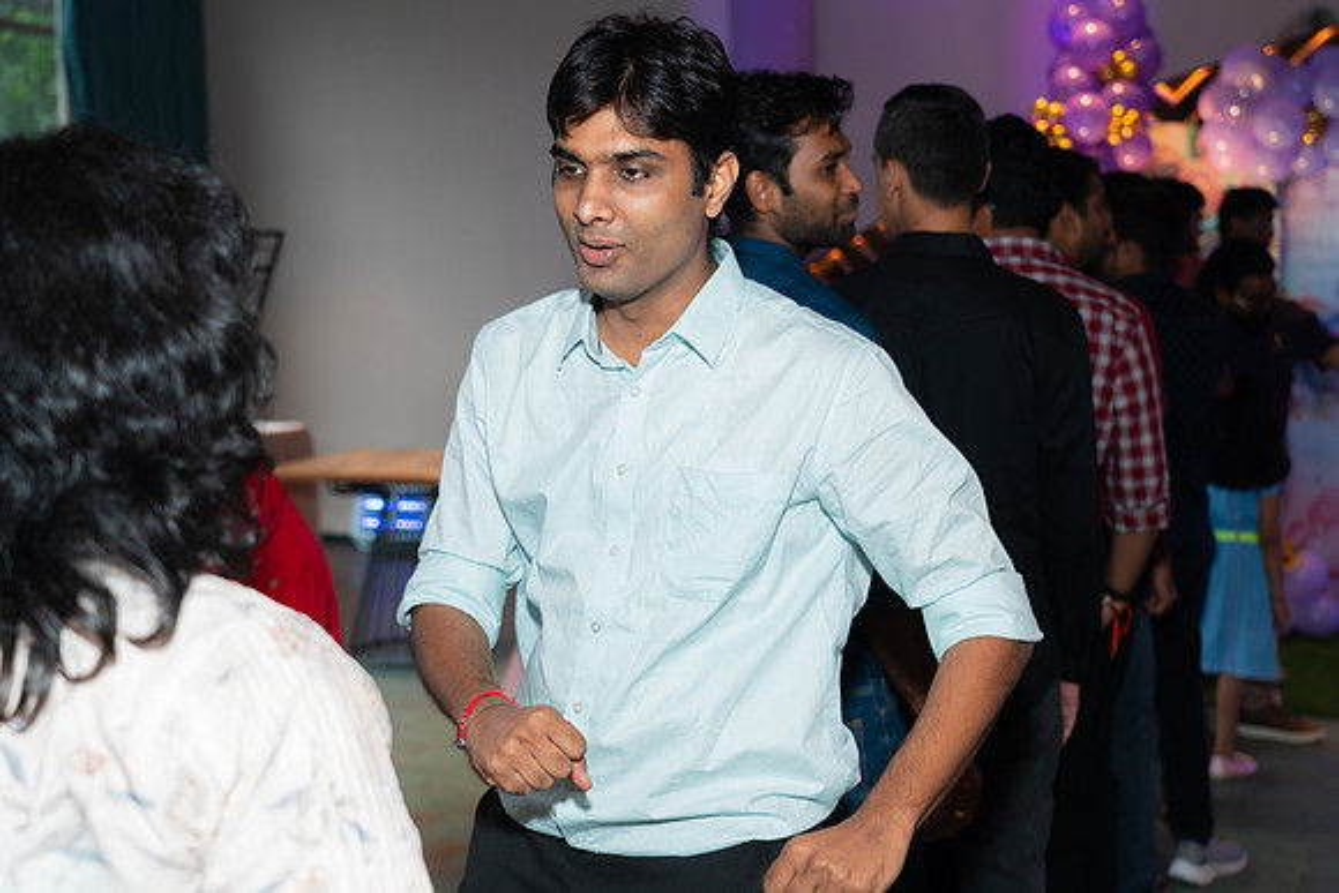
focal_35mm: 49
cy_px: 446
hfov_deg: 40.3
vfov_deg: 27.5
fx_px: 1823
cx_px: 670
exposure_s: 1/160
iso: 1000
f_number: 4
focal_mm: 49
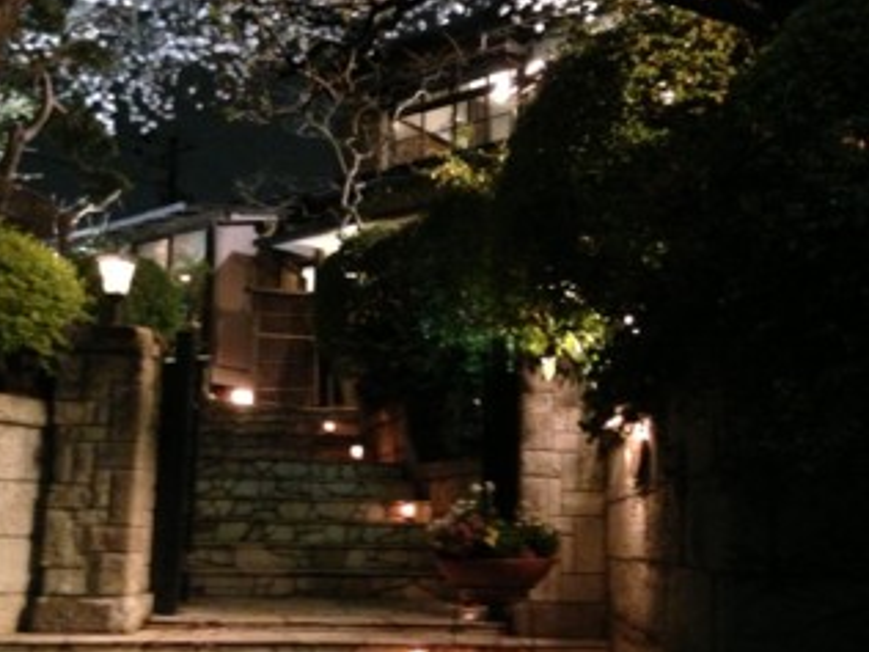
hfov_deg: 40.4
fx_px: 1180
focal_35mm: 47
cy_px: 393
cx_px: 476
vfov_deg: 30.8
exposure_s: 1/15
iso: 800
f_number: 2.4
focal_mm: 4.13
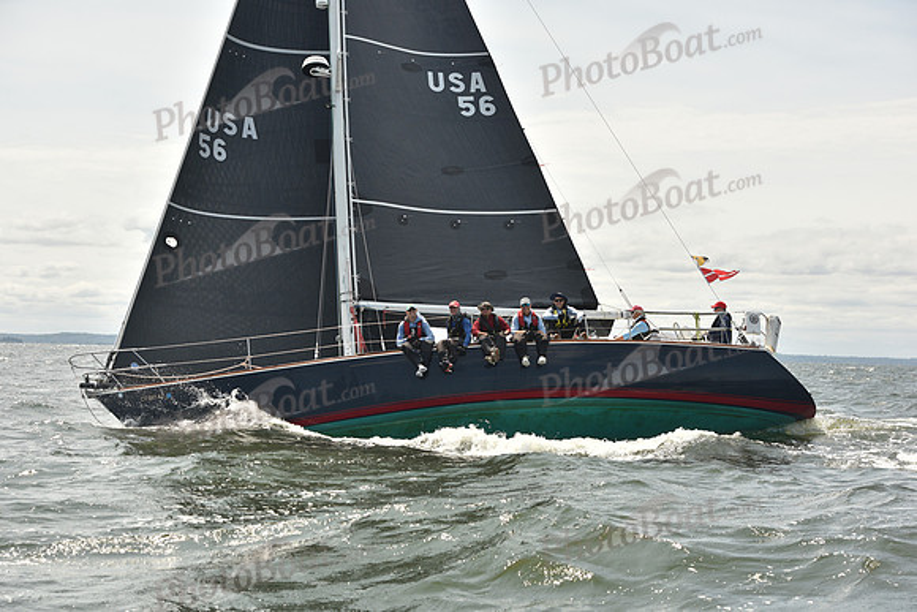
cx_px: 458
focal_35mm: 70
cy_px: 306
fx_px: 1783
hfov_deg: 28.8
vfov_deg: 19.5
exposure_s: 1/800
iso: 250
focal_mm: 70
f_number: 7.1
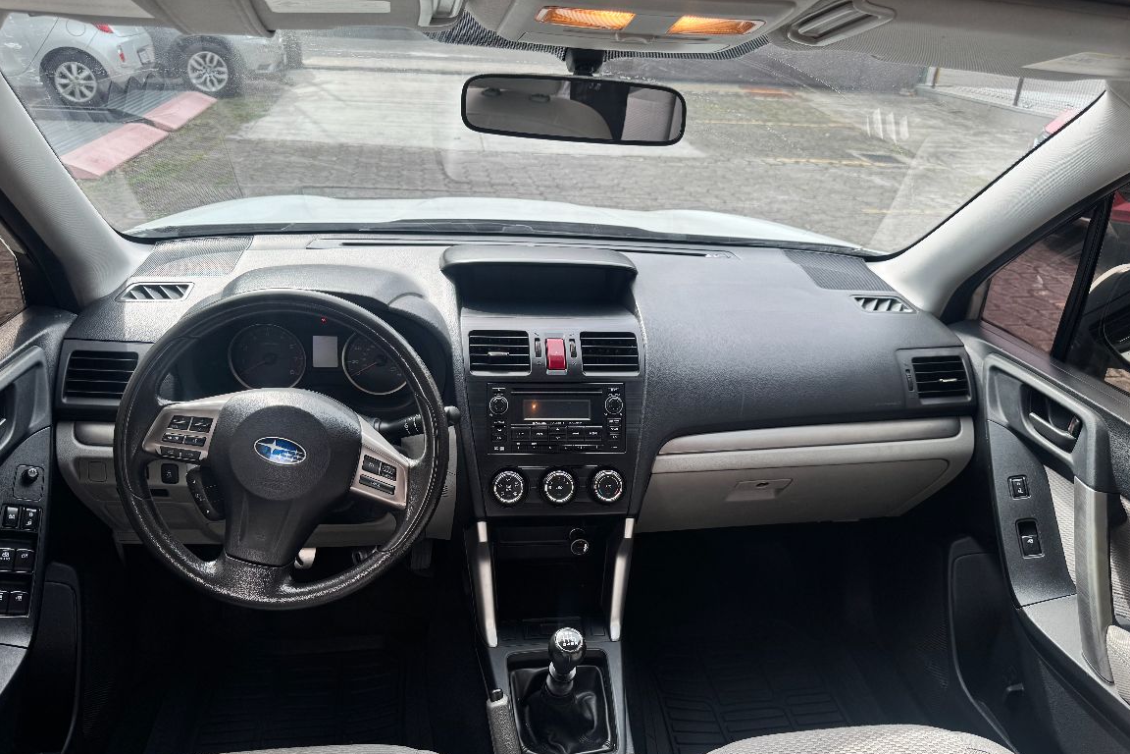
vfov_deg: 49.5
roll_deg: -2.5
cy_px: 408
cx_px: 571
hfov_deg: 69.4
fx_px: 816
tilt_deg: -26.5
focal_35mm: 26
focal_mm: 6.76
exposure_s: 1/149
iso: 64
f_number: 1.78
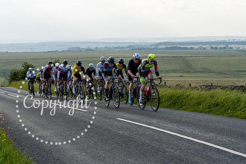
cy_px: 82
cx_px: 123
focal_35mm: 82
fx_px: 560
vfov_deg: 16.7
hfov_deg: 24.8
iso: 200
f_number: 6.3
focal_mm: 82
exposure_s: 1/320
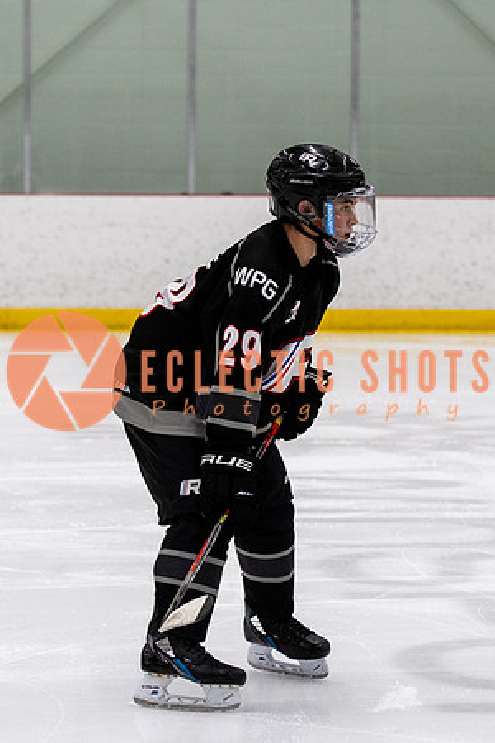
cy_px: 375
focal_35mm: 160
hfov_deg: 8.6
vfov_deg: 12.9
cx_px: 254
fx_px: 3290
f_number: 2.8
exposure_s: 1/640
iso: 1250
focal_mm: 70
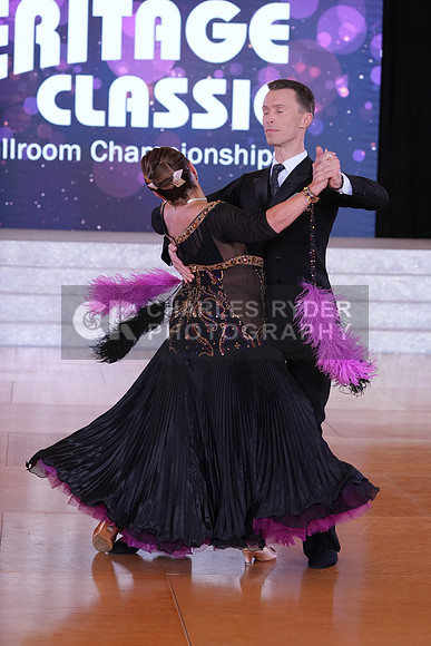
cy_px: 323
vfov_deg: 20.0
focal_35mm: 102
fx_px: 1831
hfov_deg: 13.4
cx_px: 216
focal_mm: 102
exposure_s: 1/200
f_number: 4.5
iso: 1250
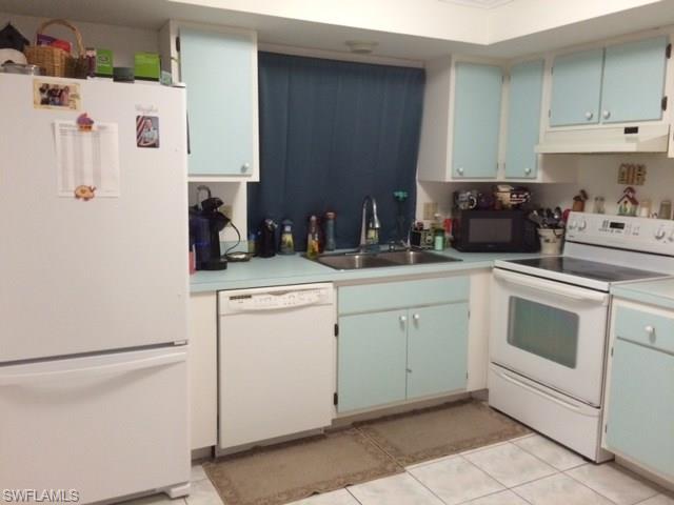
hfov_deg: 61.7
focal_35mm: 29
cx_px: 337
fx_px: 565
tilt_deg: -7.8
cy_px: 252
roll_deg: -0.7
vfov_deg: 48.2
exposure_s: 1/30
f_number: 2.2
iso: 320
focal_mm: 4.15
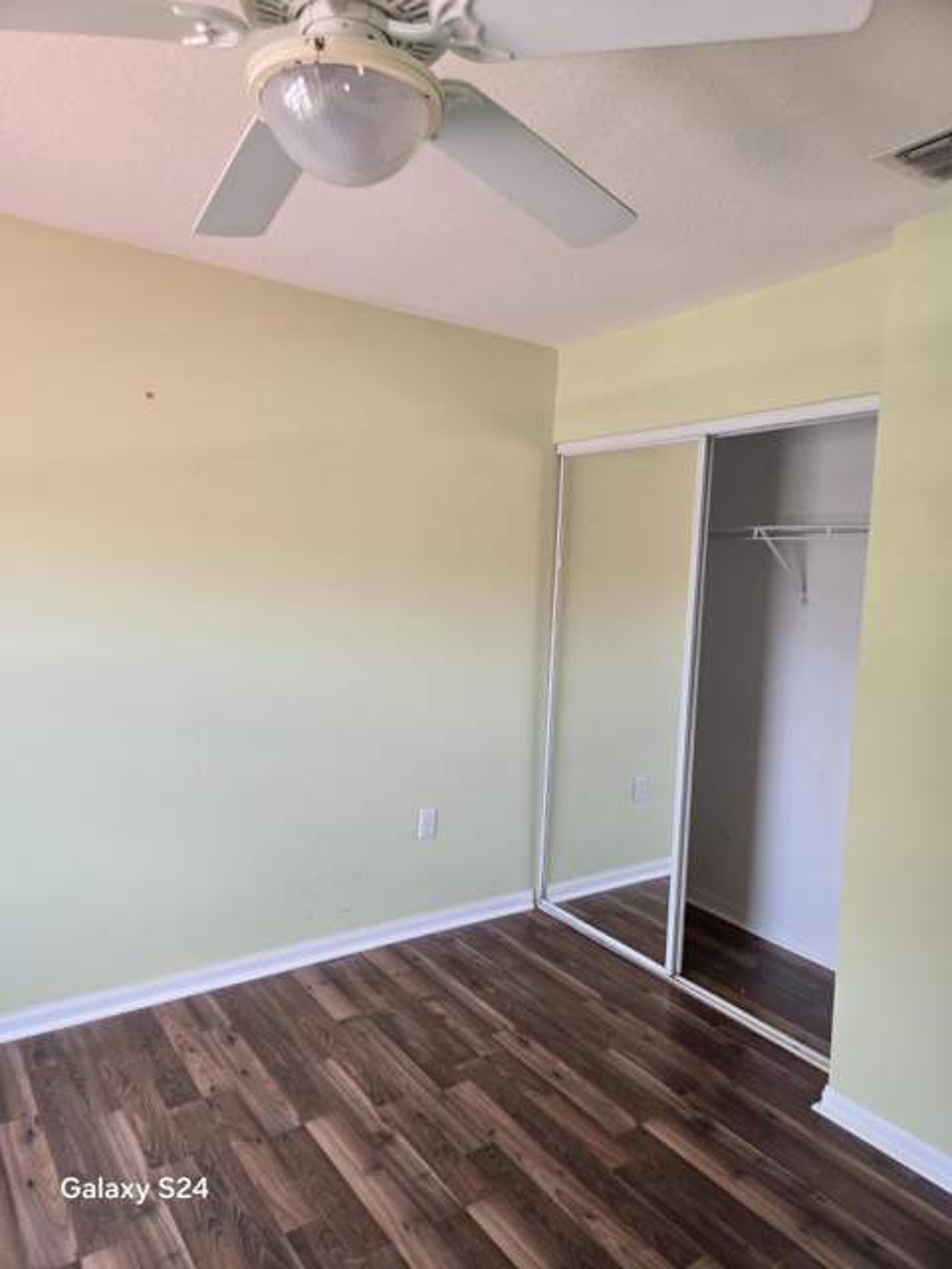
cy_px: 634
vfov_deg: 73.9
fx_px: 843
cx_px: 476
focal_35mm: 23
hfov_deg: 58.9
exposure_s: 1/60
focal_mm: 5.4
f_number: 1.8
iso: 64
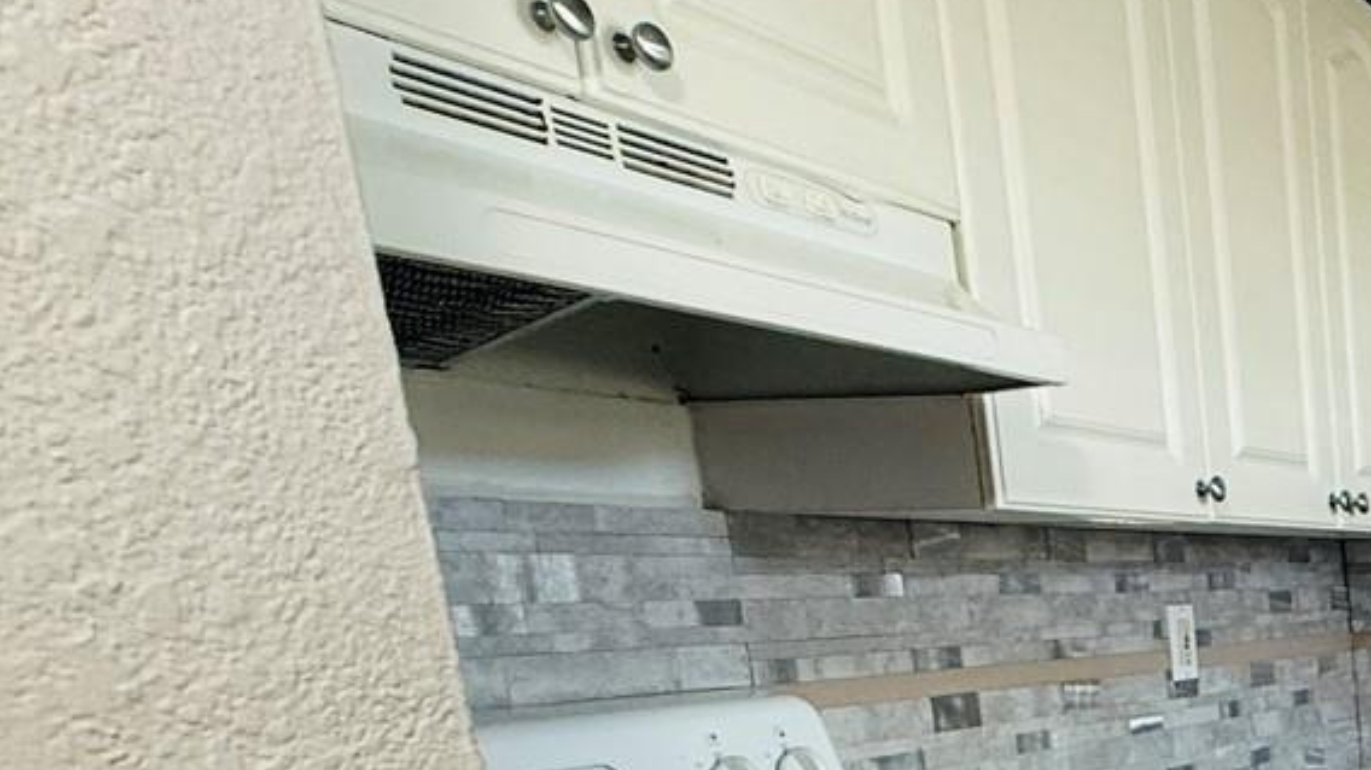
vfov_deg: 24.7
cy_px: 949
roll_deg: +0.5
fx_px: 1563
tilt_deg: -13.4
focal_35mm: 43
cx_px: 1810
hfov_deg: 33.5
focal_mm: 2.22
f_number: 2.2
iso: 250
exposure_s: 1/60
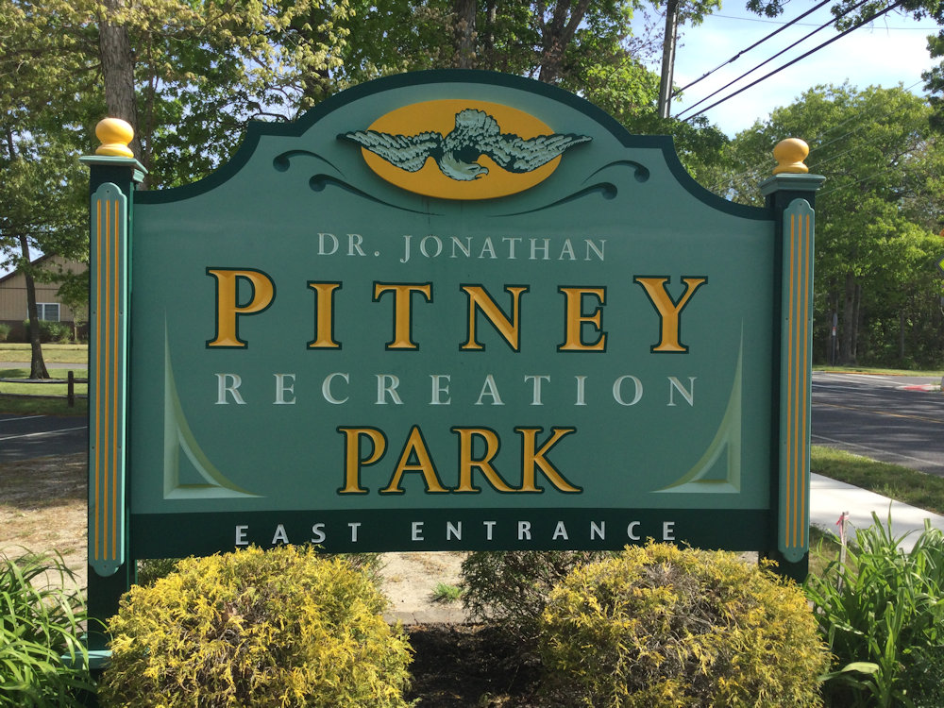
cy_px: 354
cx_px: 472
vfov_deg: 45.4
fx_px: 845
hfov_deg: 58.4
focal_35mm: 31
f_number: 2.4
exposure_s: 1/532
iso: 25
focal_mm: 3.3
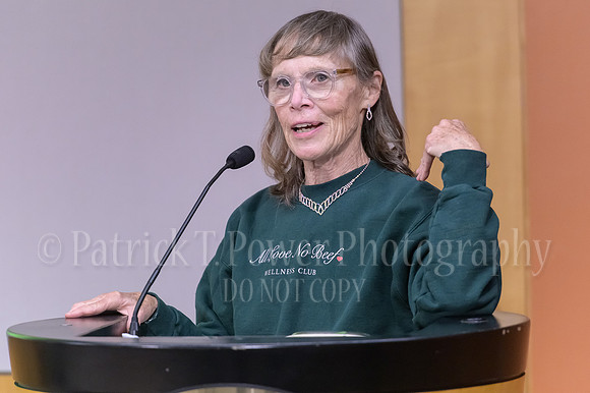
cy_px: 186
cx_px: 295
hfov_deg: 6.3
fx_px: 5393
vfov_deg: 4.2
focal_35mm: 329
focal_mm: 280
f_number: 4
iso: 5000
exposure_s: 1/400
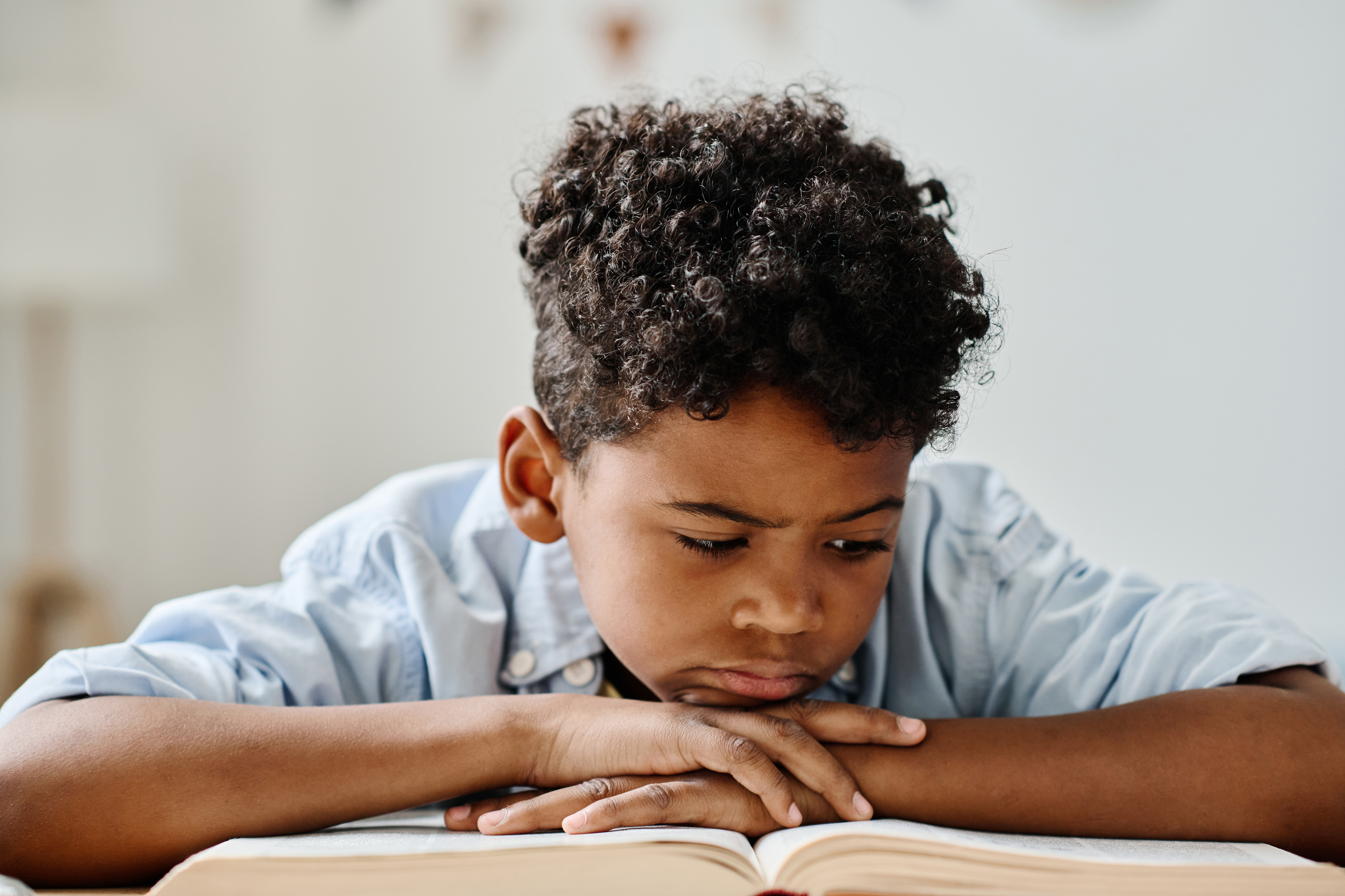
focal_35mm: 85
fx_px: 3175
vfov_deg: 16.1
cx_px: 672
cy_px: 448
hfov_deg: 23.9
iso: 800
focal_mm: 85
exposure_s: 1/160
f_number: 2.8
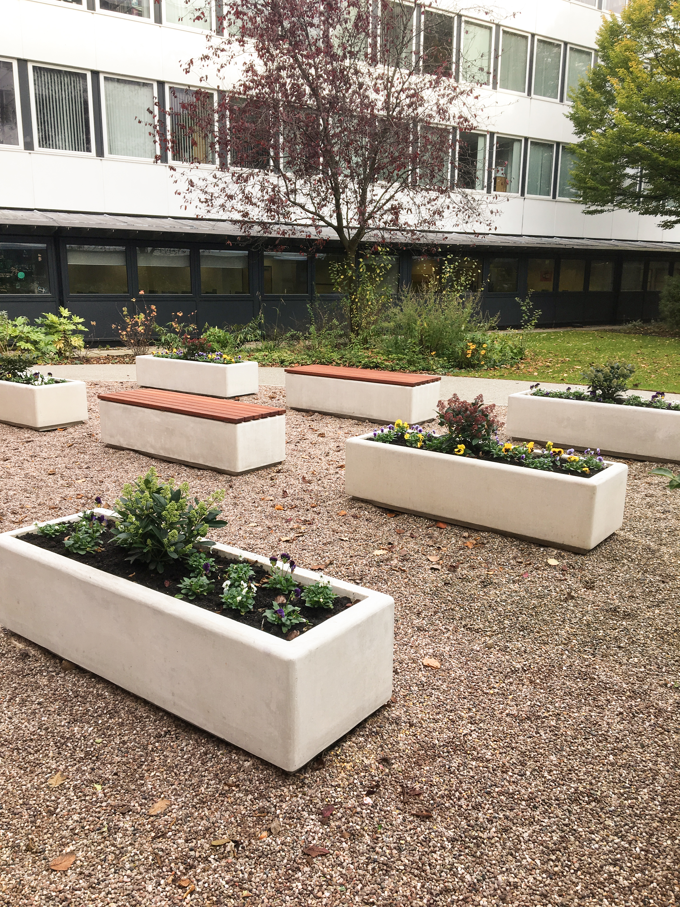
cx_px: 340
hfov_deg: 48.2
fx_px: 760
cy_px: 454
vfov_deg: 61.7
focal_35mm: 29
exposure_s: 1/264
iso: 25
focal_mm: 4.15
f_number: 2.2
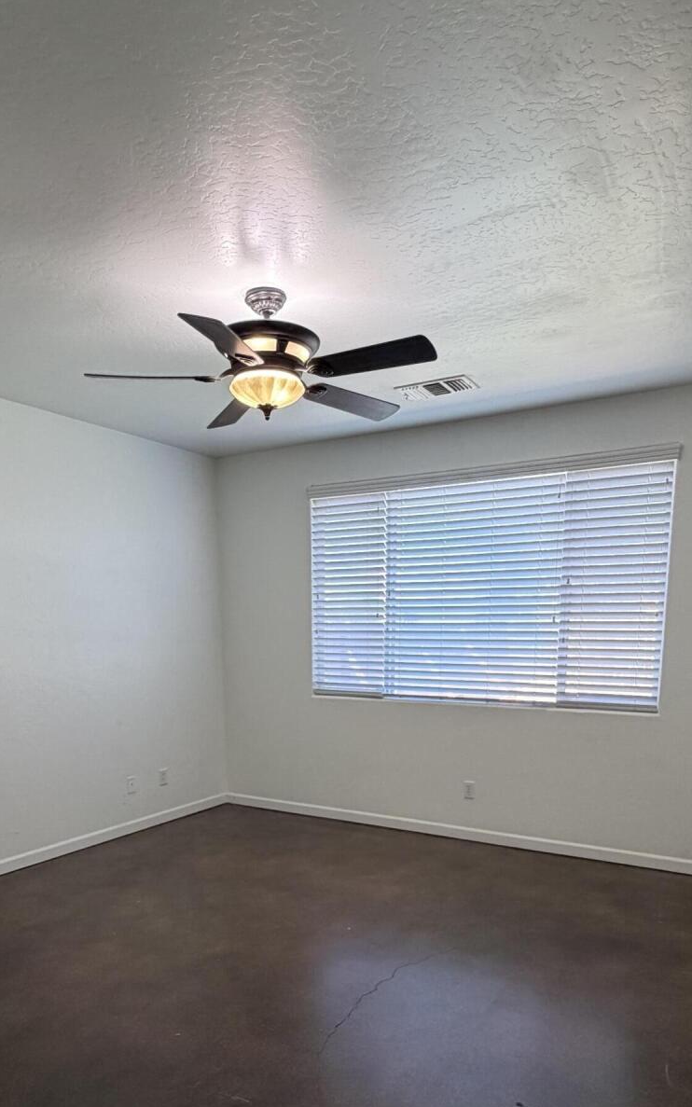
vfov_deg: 69.8
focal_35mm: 25
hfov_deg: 49.3
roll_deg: +1.0
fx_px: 754
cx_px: 325
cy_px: 767
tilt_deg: -10.8
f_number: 2.2
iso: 200
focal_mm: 2.22
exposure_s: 1/120
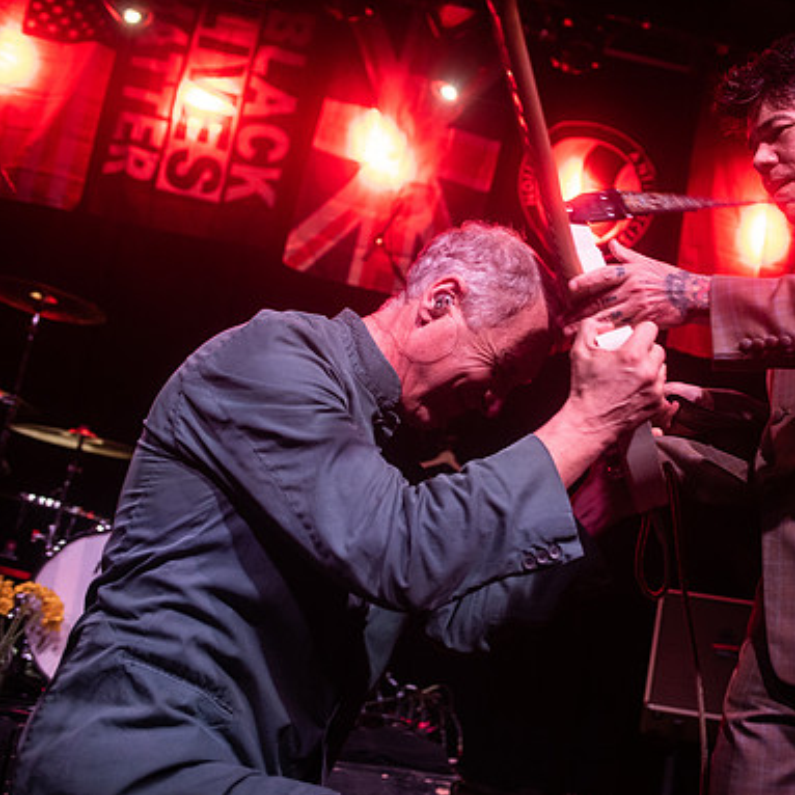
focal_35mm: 45
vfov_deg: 37.6
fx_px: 1169
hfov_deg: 36.8
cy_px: 398
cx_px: 585
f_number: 3.2
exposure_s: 1/160
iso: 2000
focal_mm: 35
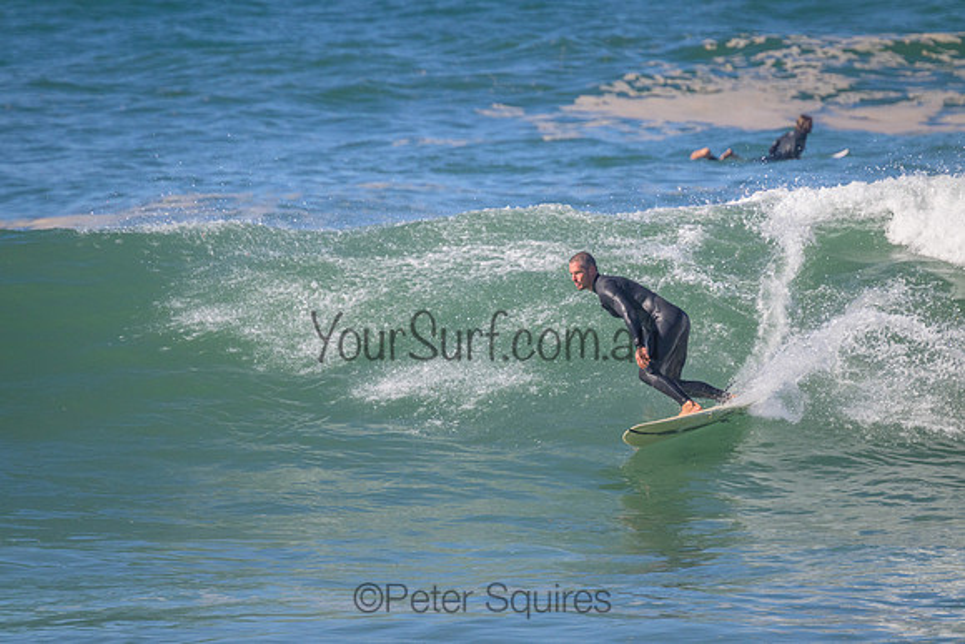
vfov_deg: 1.7
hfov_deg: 2.6
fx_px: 21448
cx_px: 482
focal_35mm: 800
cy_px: 322
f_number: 11
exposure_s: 1/2000
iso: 1400
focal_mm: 800
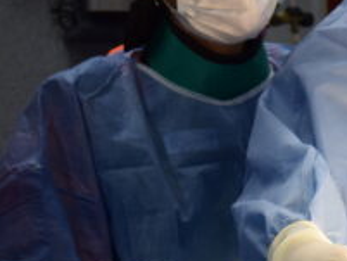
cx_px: 542
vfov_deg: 8.2
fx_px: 1815
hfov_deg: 10.5
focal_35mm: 181
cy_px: 12
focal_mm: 40
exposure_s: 1/80
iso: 400
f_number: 5
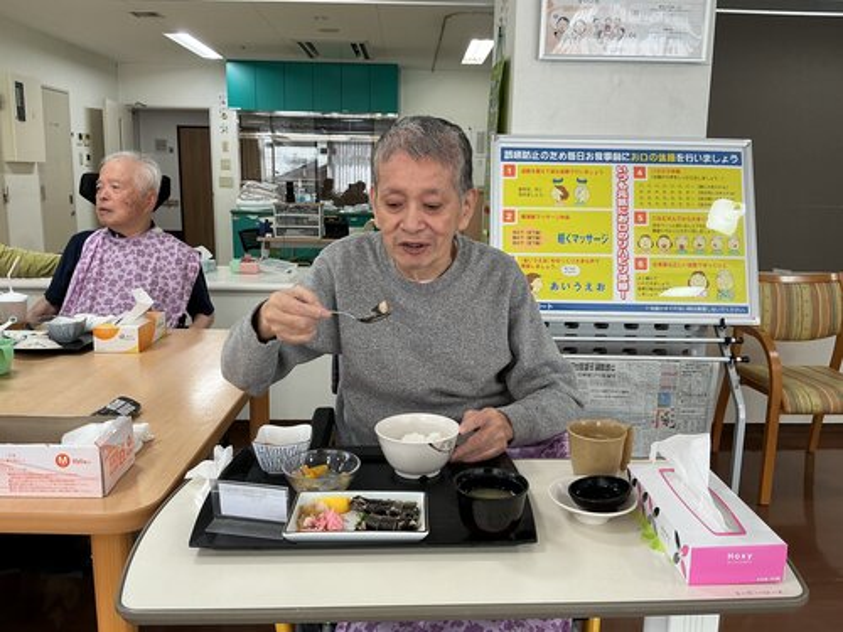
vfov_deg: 48.2
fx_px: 706
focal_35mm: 29
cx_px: 422
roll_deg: -0.4
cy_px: 316
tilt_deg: -11.5
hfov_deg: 61.7
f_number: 1.8
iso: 40
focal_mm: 3
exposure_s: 1/120
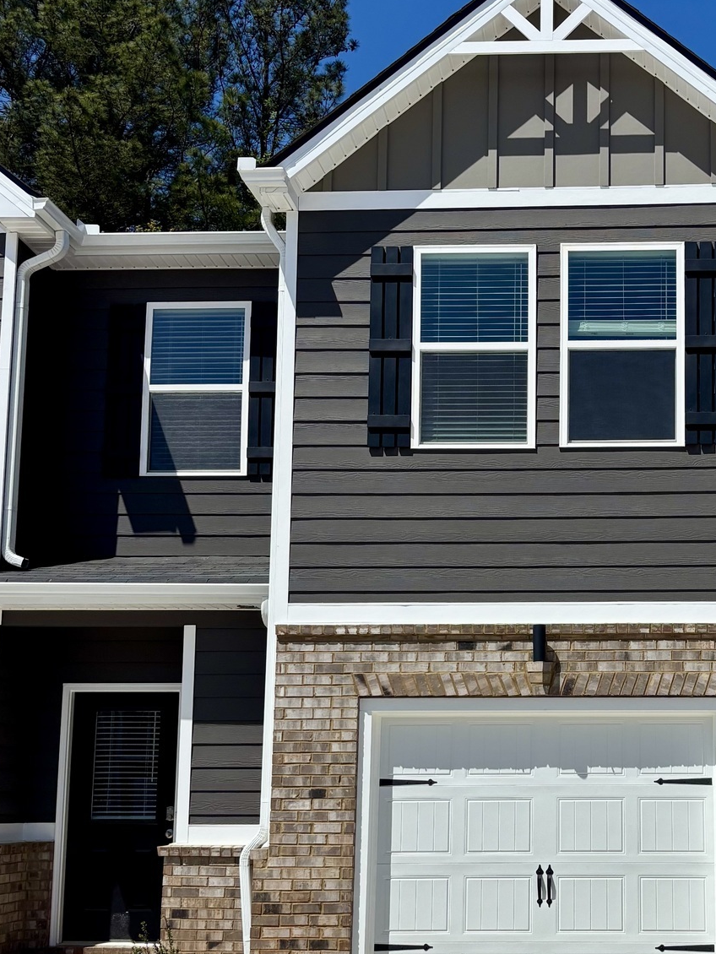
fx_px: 1461
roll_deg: -1.6
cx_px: 610
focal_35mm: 53
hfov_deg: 26.8
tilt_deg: +7.7
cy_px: 595
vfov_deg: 36.0
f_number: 1.6
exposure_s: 1/7194
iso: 50
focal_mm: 5.96
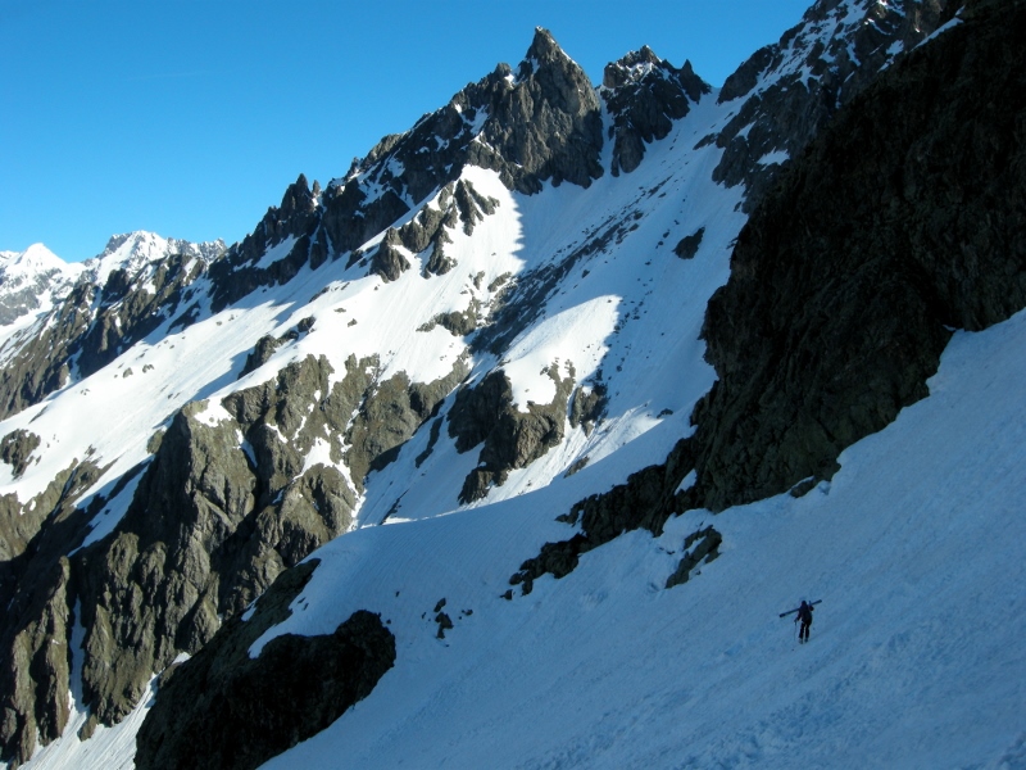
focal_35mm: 35
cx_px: 513
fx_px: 1037
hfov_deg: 52.6
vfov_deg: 40.7
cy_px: 385
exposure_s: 1/301
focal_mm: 7.5
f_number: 6.1
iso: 64
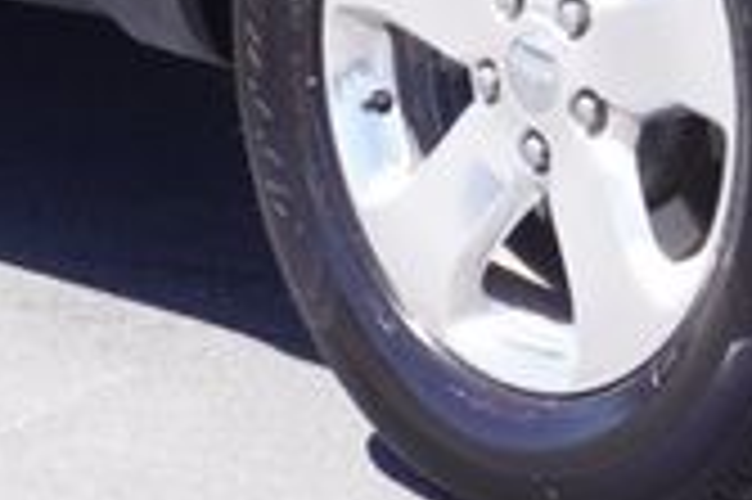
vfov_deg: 4.1
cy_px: -441
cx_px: 635
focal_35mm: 332
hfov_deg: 6.2
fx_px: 6928
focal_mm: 36
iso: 100
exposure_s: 1/100
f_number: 8
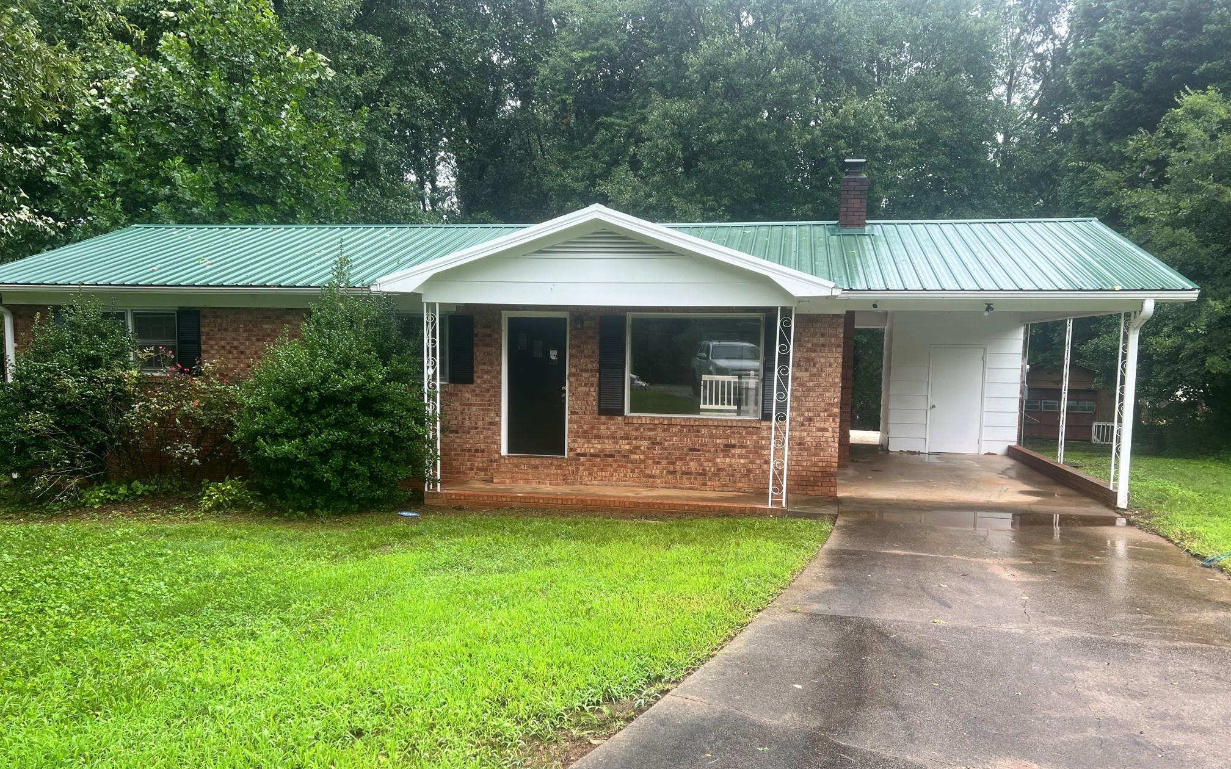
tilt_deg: -6.0
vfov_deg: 44.4
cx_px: 612
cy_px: 441
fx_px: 939
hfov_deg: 66.5
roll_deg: -1.2
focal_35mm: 28
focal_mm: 5.7
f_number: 1.5
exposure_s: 1/148
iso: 32
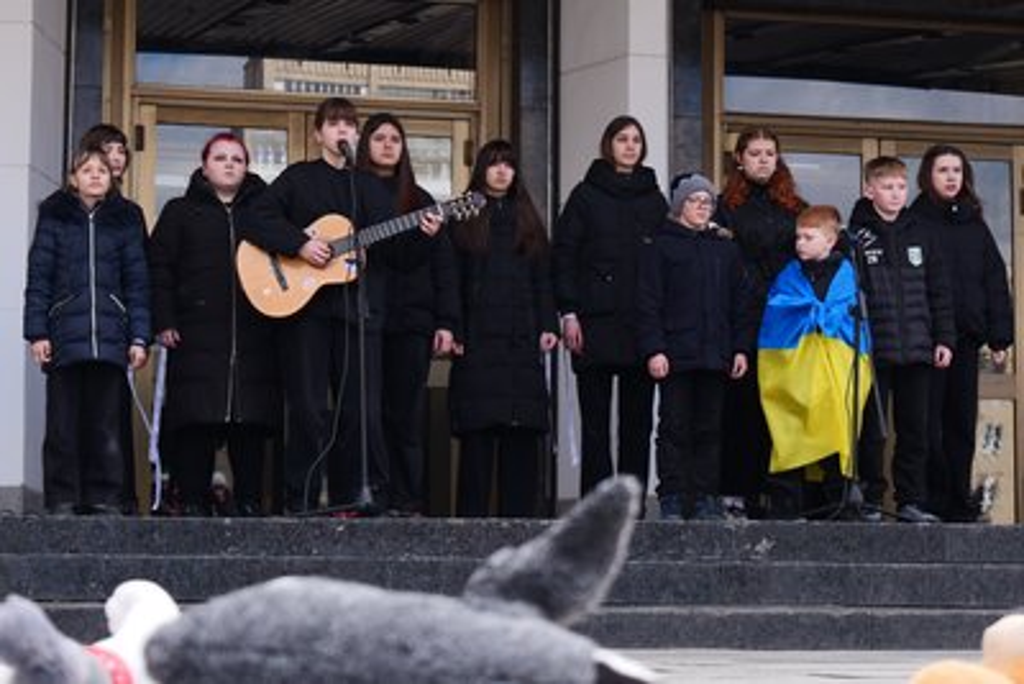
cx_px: 512
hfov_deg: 20.6
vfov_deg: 13.8
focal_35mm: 99
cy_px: 342
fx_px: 2817
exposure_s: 1/200
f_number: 5.6
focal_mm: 54
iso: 200
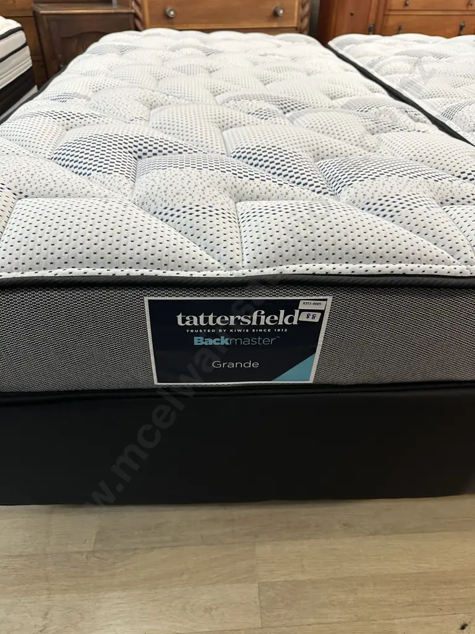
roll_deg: -2.1
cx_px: 238
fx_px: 439
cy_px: 317
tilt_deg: -37.7
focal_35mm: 24
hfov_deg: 56.8
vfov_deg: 71.6
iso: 200
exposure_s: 1/100
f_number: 1.78
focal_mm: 6.86
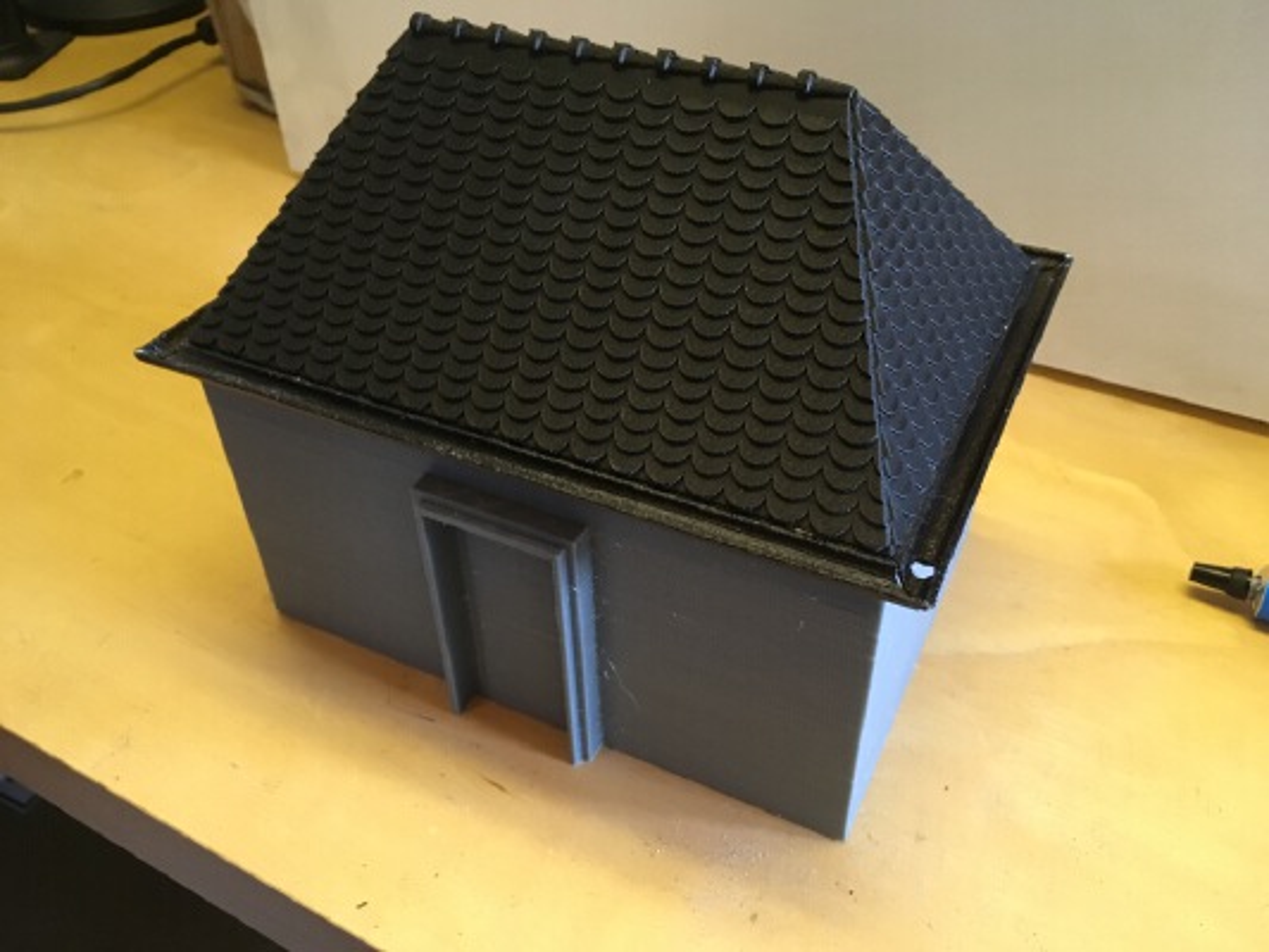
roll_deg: -1.0
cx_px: 634
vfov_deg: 48.2
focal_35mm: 29
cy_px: 476
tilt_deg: -41.7
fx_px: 1063
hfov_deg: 61.6
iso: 200
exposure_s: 1/17
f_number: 2.2
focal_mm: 4.15
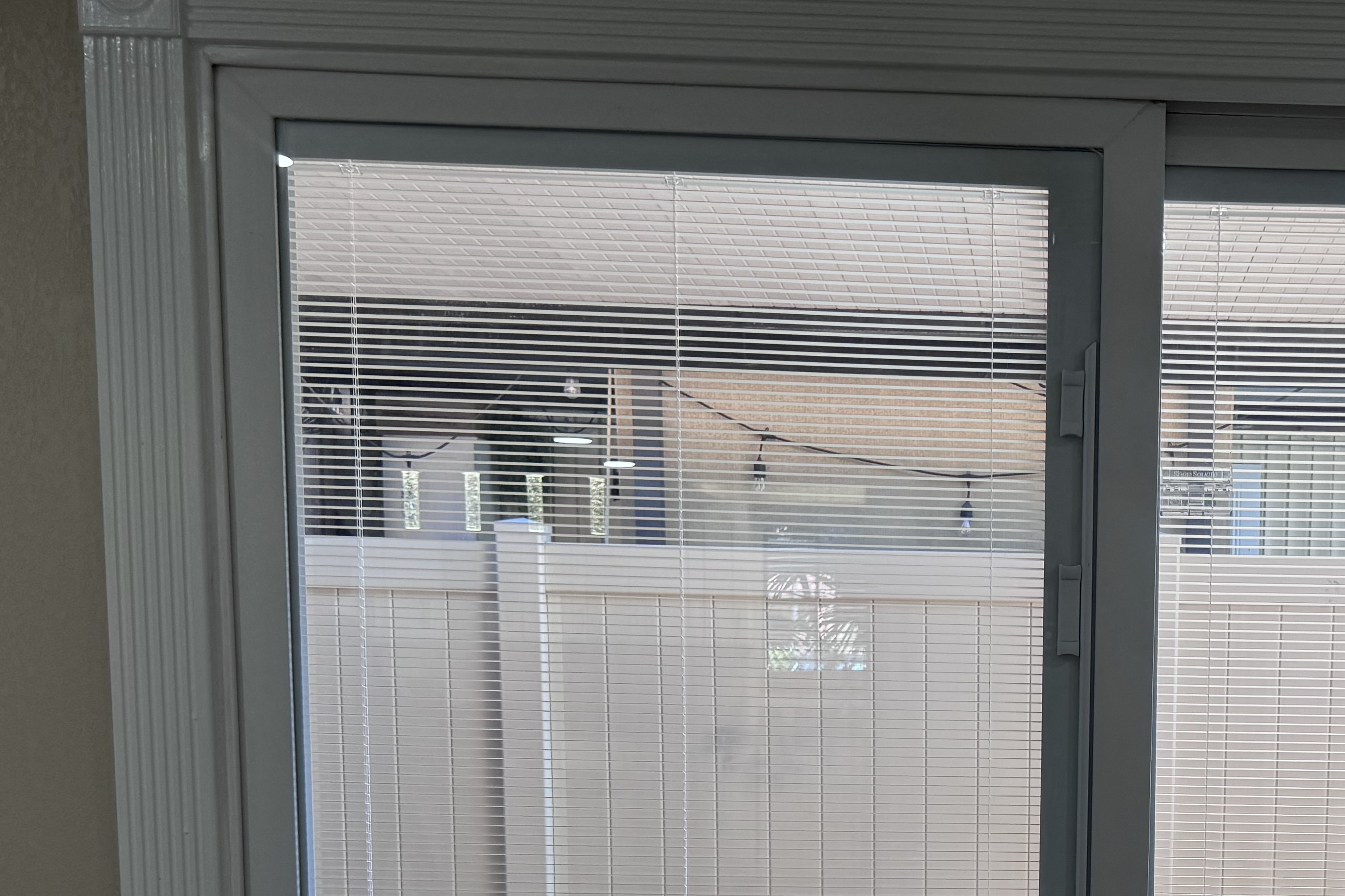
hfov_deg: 36.5
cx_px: 1129
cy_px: 884
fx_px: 1943
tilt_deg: -8.2
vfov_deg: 24.8
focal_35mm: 52
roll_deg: -1.4
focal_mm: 6.76
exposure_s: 1/250
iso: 64
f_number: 1.78
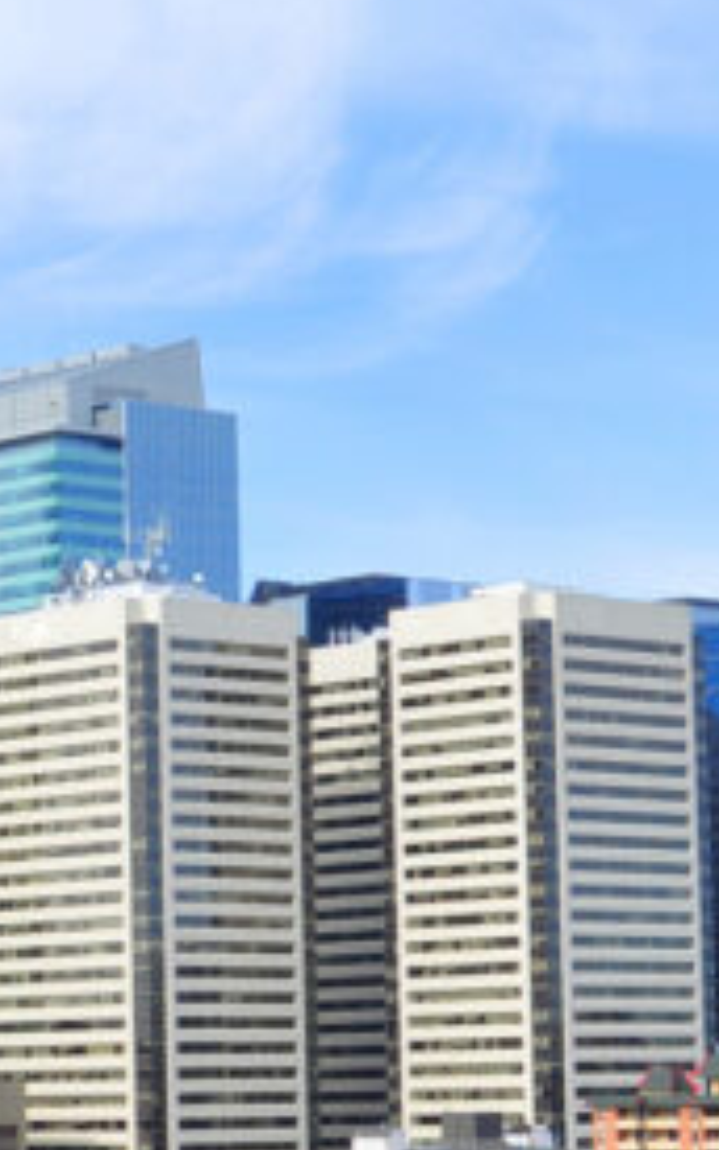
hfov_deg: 10.3
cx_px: -117
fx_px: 3917
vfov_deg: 16.7
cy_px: 719
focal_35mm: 125
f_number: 6.3
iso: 200
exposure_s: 1/500
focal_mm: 22
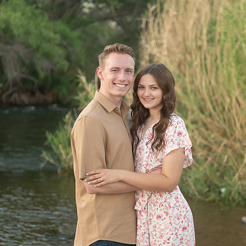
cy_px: 123
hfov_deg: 19.3
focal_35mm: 90
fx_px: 724
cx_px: 145
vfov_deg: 19.3
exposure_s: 1/320
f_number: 2.8
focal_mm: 70
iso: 640
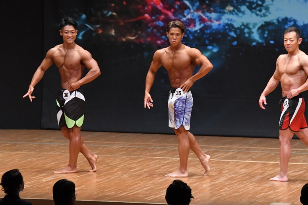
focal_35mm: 270
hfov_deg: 7.6
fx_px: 2309
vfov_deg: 5.1
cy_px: 102
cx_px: 154
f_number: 5.6
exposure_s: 1/400
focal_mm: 180
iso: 8000
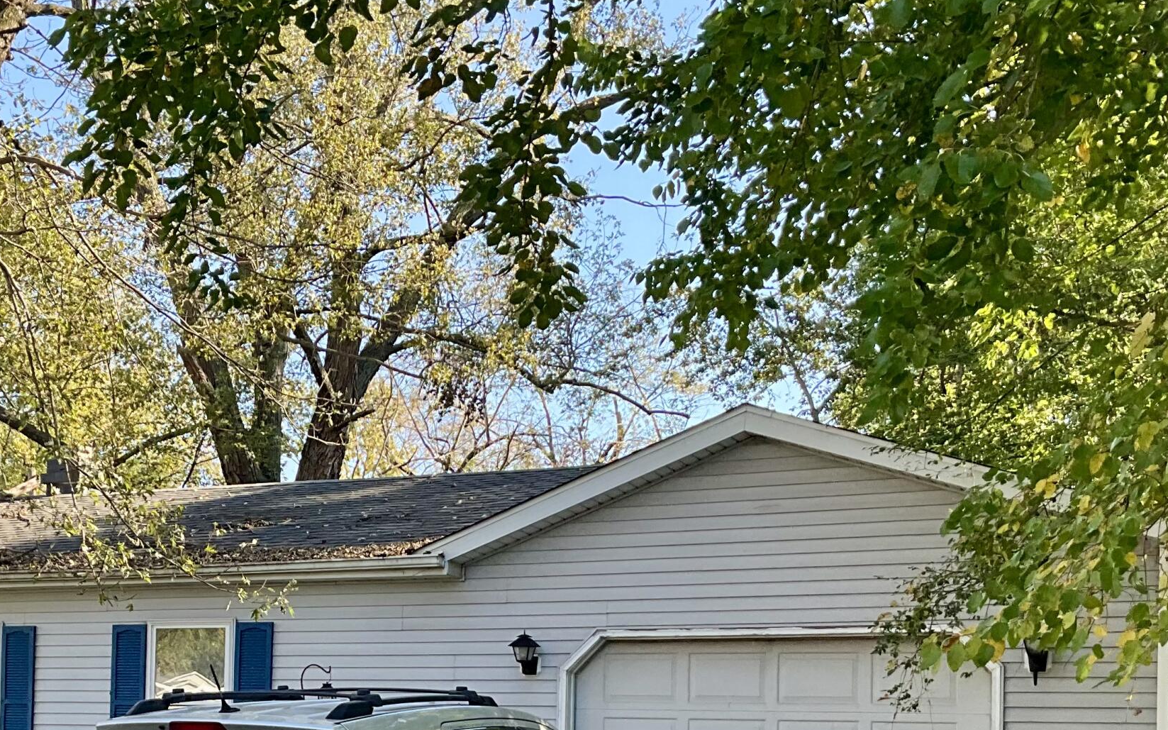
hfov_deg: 35.7
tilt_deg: +1.6
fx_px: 1782
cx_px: 341
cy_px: 693
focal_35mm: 56
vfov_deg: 22.4
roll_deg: +0.1
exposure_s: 1/240
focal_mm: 3
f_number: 1.8
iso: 20
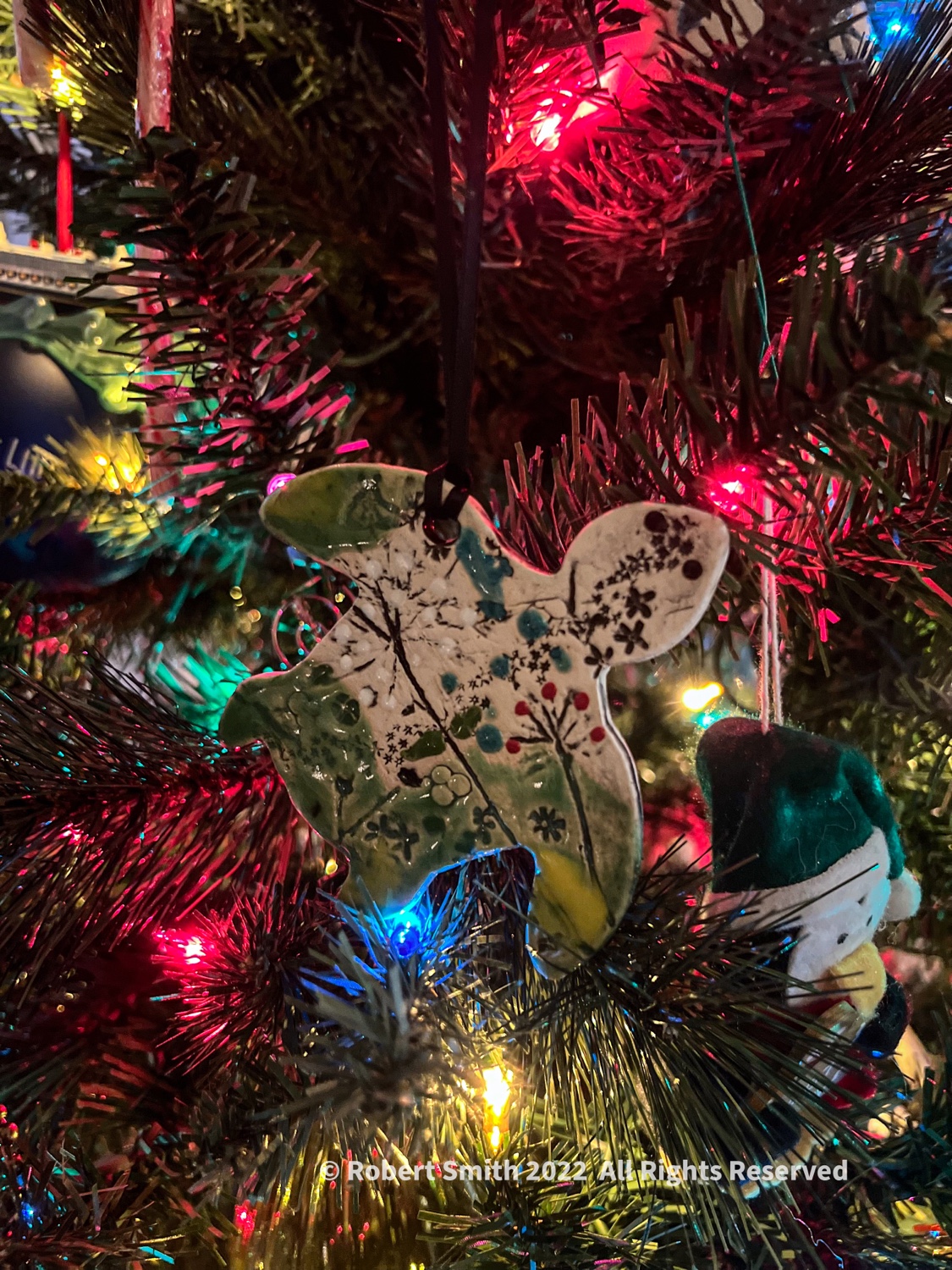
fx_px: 953
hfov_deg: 53.1
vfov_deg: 67.3
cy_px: 635
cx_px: 476
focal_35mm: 26
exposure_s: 1/30
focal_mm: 5.7
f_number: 1.5
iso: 1000
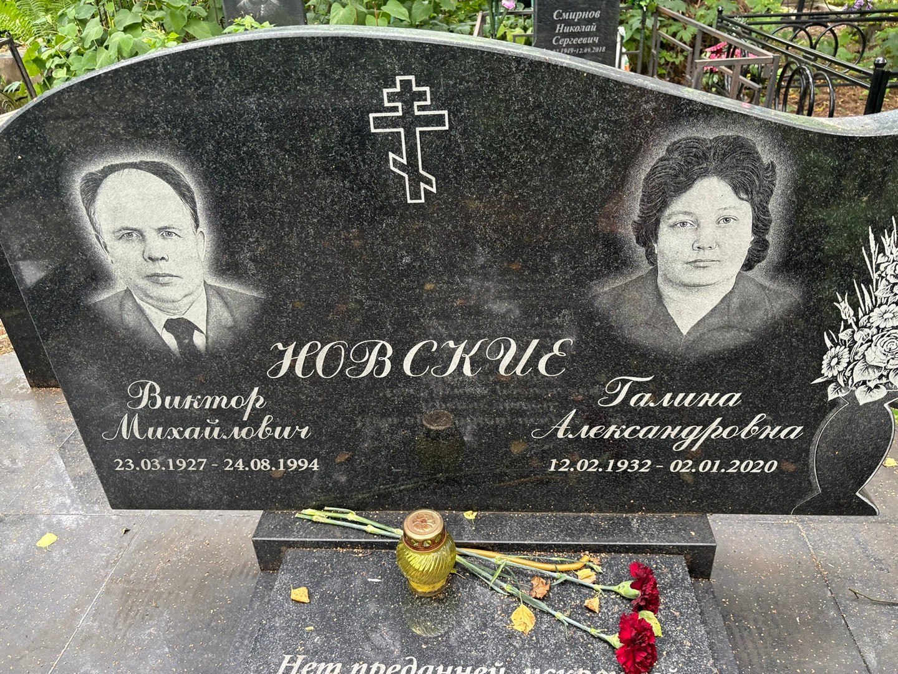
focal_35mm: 26
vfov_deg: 53.1
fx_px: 674
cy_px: 337
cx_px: 449
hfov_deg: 67.3
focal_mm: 5.96
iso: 125
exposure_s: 1/121
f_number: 1.6
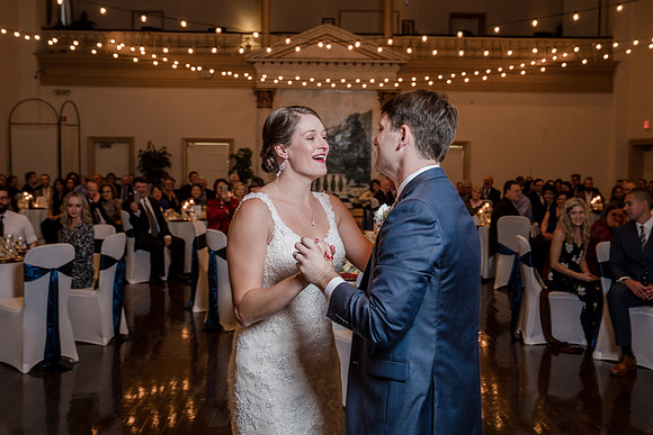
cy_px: 193
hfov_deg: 47.4
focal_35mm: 41
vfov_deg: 32.6
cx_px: 343
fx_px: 744
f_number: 4
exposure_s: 1/100
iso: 2000
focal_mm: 35
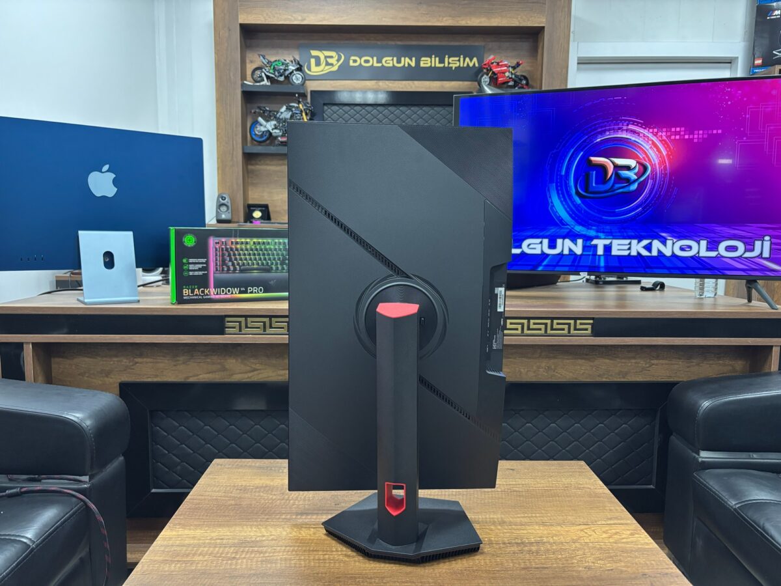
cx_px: 390
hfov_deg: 67.3
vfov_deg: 53.1
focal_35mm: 26
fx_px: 587
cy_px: 293
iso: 320
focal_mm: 5.96
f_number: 1.6
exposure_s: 1/50
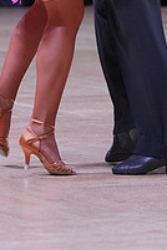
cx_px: 63
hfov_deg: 3.3
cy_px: -93
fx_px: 2894
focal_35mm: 416
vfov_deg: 4.9
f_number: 5.6
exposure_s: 1/400
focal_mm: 144
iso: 2000
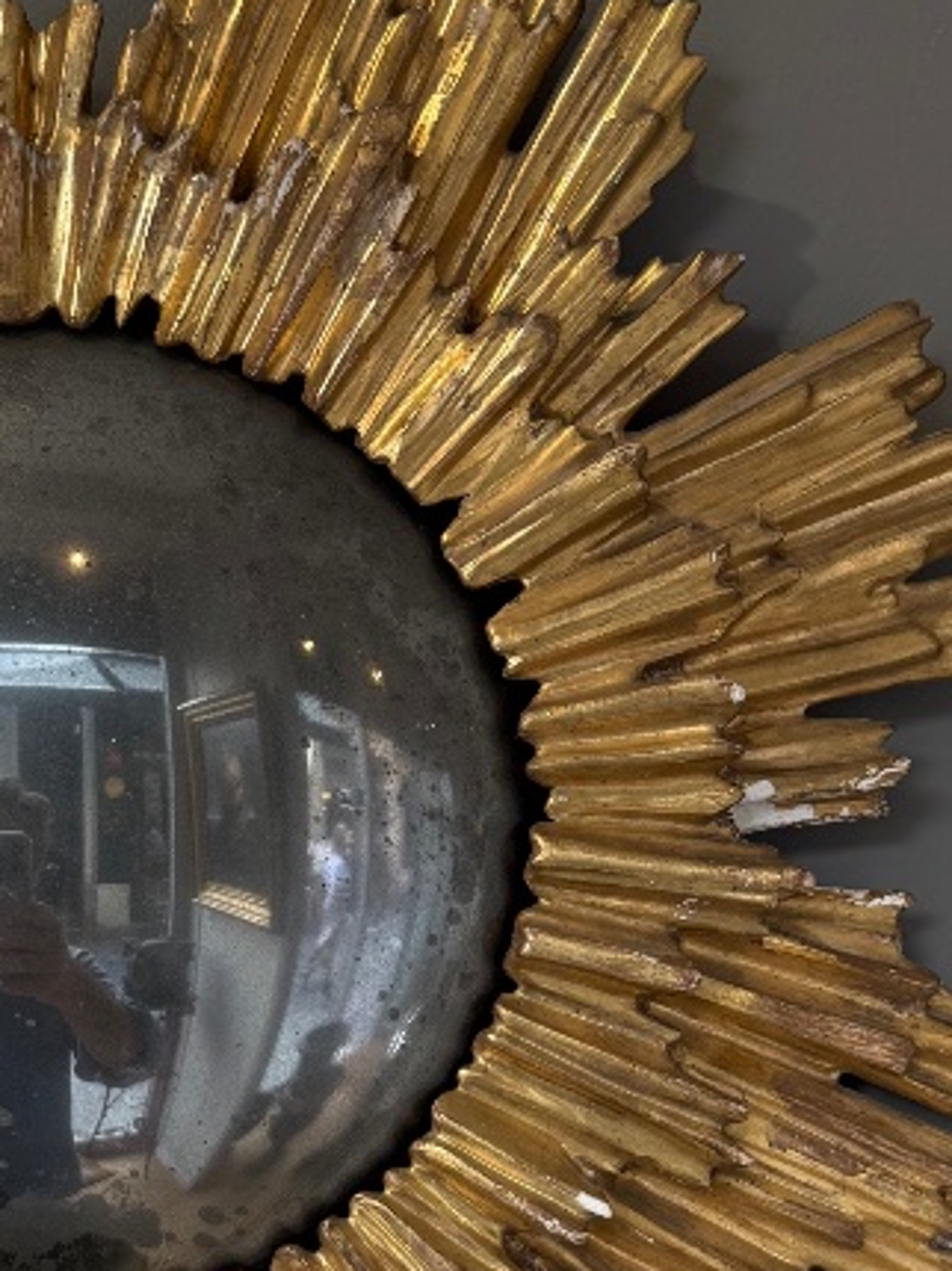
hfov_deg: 21.3
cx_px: 65
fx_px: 2459
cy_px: 984
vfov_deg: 28.5
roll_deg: -0.4
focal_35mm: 67
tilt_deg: +2.2
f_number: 1.78
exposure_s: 1/100
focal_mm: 6.76
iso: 64
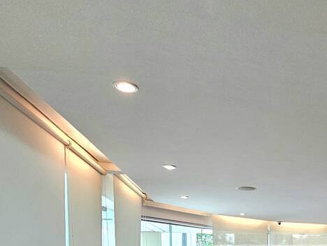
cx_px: 324
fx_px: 378
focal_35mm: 40
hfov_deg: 41.1
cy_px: 287
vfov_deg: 30.9
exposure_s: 1/60.2
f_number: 2.2
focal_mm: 2.2
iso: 64
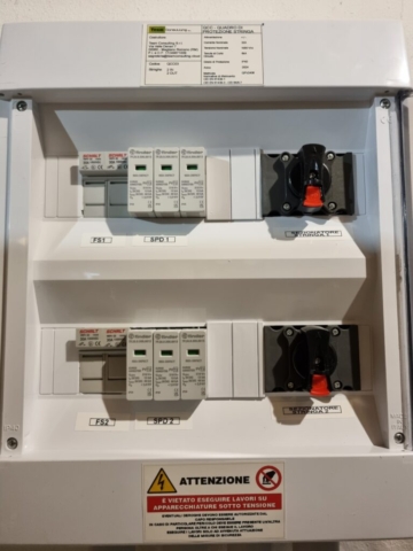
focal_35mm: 26
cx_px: 206
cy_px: 276
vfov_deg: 67.3
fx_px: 414
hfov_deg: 53.1
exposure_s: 1/100
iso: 320
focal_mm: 5.4
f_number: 1.8
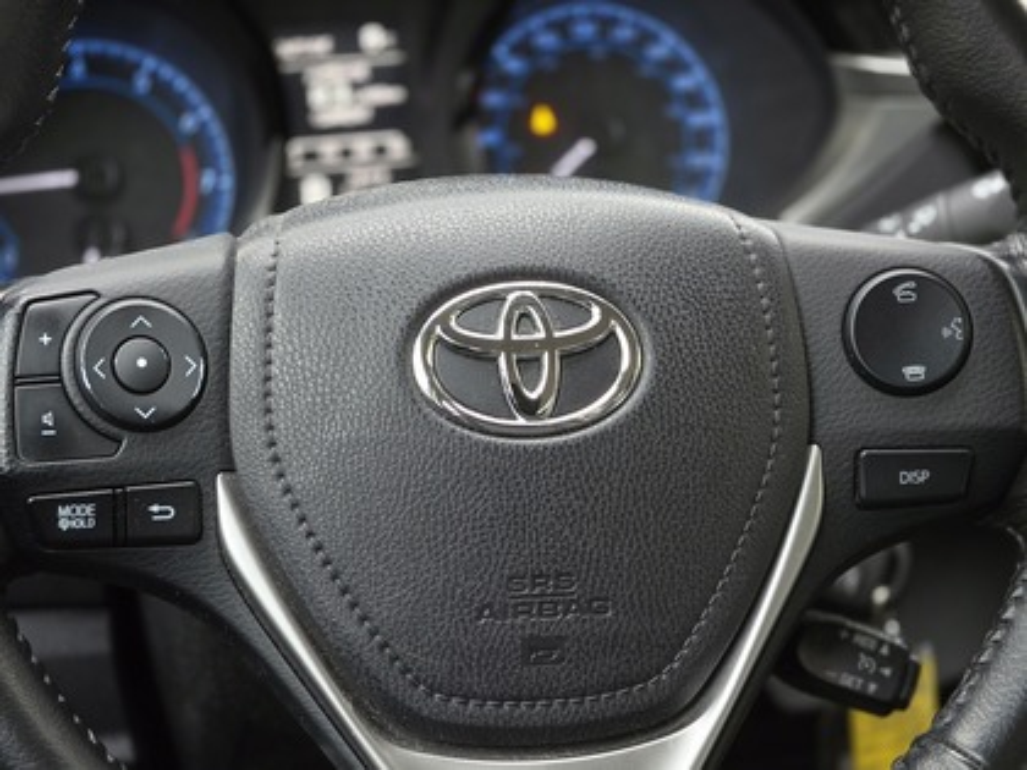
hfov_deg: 17.1
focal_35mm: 115
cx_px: 514
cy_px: 385
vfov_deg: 12.9
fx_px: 3412
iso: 250
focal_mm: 18.6
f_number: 2.9
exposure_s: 1/30
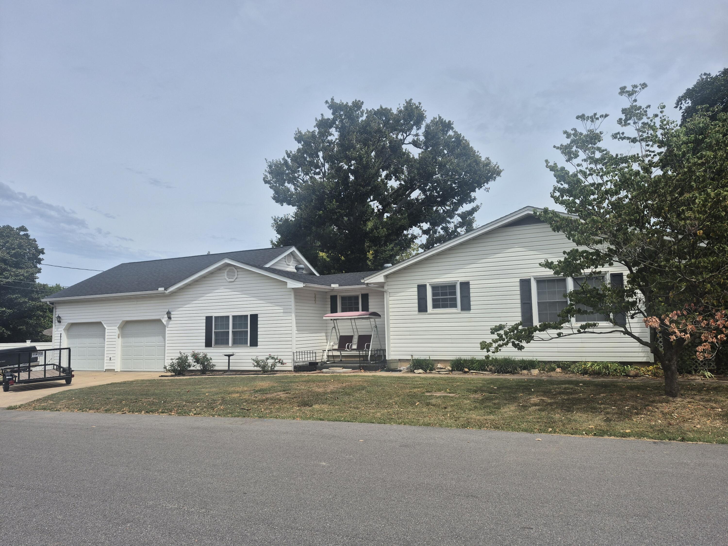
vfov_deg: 58.9
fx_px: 484
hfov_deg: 73.9
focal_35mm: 23
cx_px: 364
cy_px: 273
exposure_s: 1/2864
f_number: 1.8
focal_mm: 5.4
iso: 25
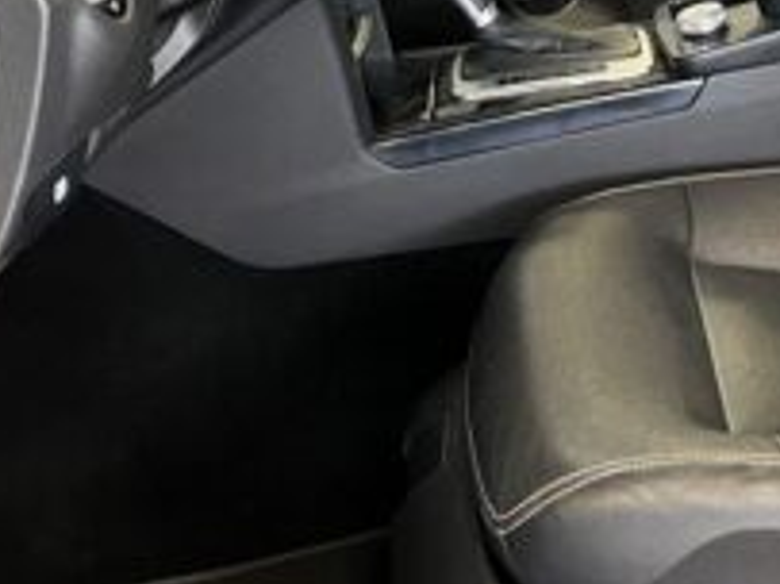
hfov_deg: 24.2
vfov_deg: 17.7
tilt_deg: -5.9
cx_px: 792
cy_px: -211
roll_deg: +2.3
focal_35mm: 77
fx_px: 1734
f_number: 1.6
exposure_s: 1/60
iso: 250
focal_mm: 4.2
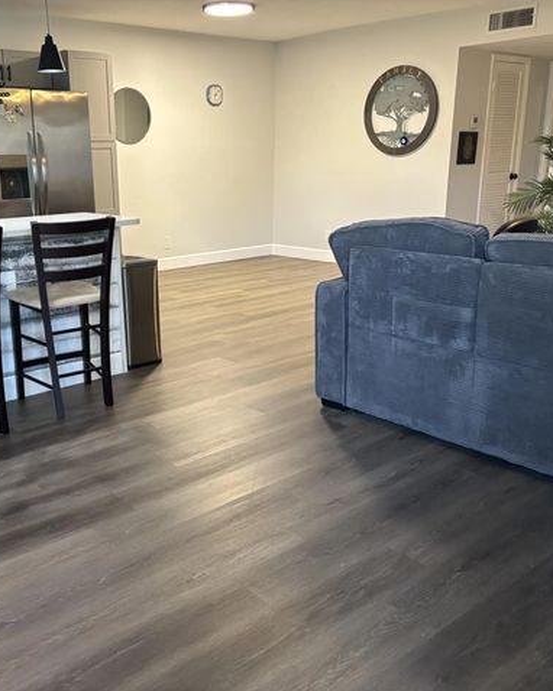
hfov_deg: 42.8
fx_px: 696
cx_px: 188
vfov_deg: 52.9
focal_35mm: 34
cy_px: 346
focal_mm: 5.96
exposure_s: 1/60
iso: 320
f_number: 1.6
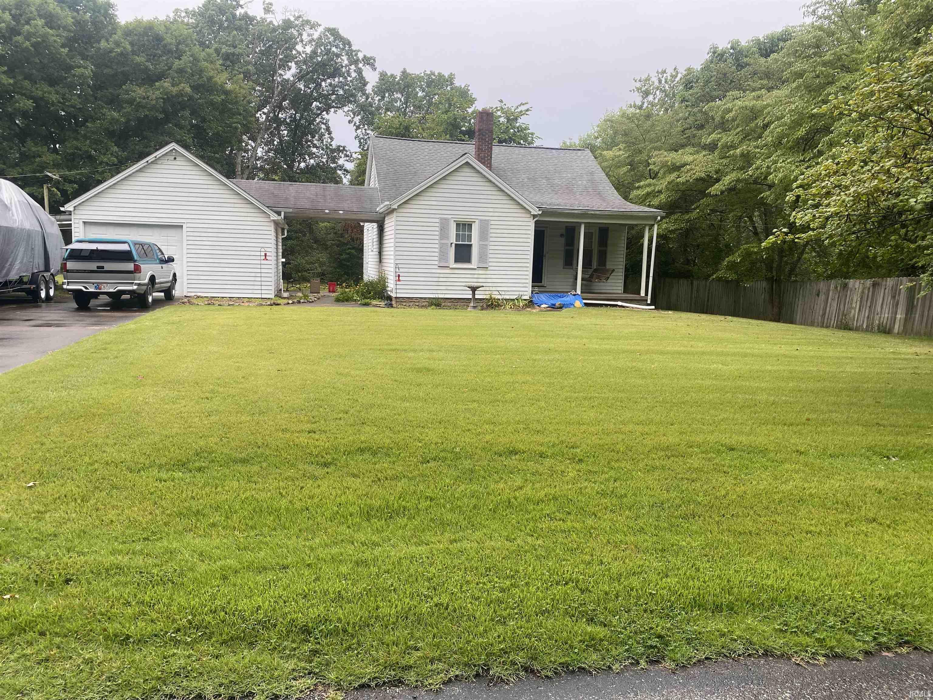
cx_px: 466
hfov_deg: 67.3
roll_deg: -1.8
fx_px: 701
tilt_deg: -6.7
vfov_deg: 53.1
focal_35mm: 26
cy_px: 350
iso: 32
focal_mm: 4.25
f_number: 1.8
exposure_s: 1/175
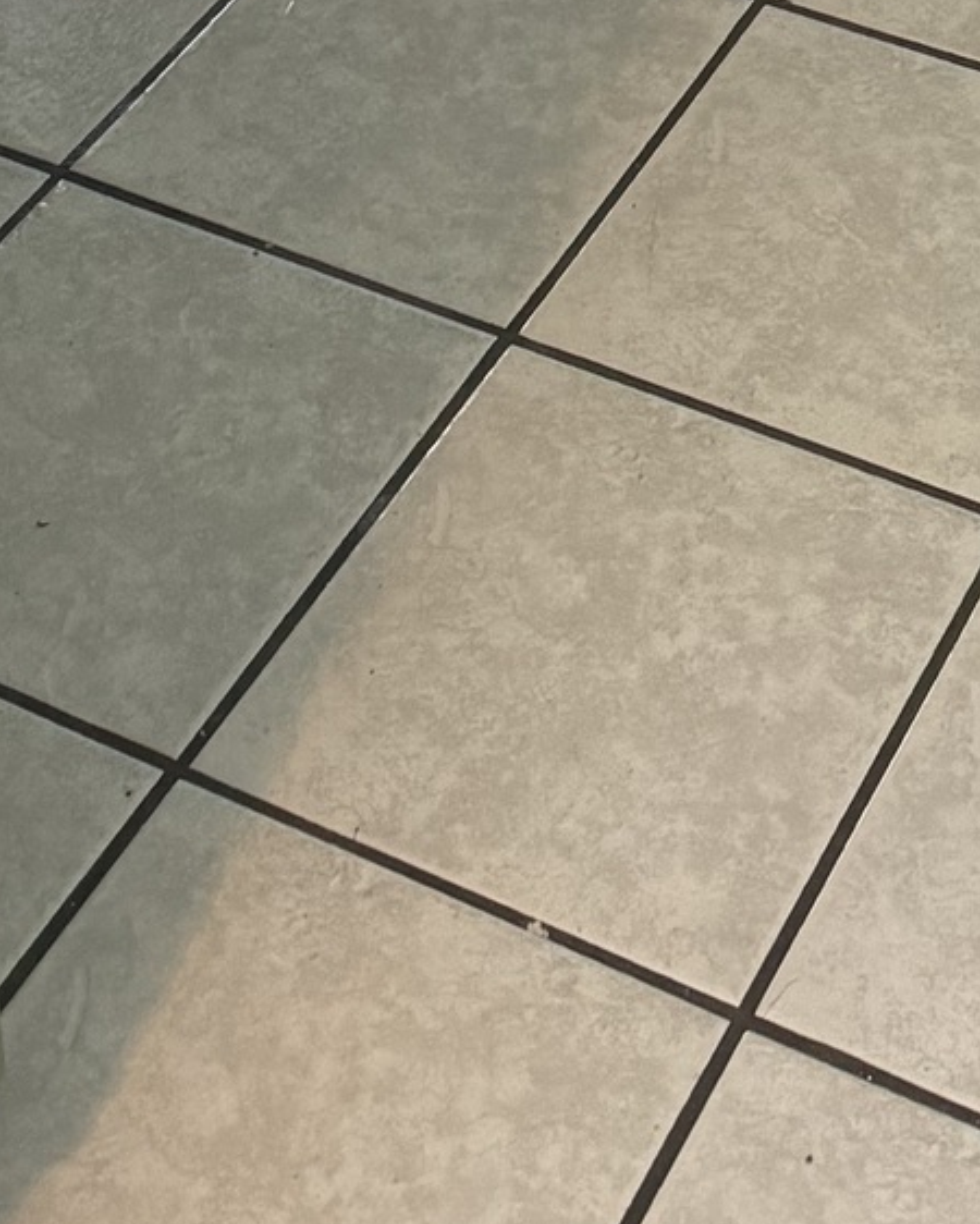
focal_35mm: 96
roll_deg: +0.2
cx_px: 917
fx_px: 3479
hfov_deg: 15.8
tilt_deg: -21.1
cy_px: -1217
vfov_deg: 15.8
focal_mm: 6.76
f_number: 1.78
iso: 400
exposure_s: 1/60
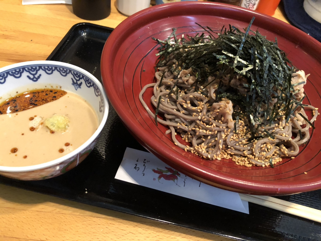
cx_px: 160
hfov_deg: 63.4
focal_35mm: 28
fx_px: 260
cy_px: 120
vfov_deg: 49.7
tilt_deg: -49.7
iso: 80
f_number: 1.8
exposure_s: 1/5
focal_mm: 4
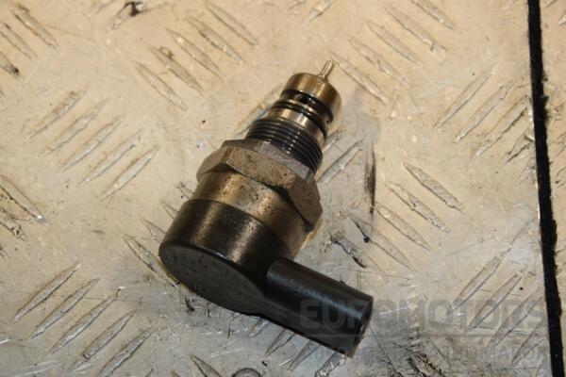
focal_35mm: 128
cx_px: 283
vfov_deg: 10.8
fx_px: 2004
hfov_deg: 16.1
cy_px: 188
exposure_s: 1/200
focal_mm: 85
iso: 800
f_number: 8
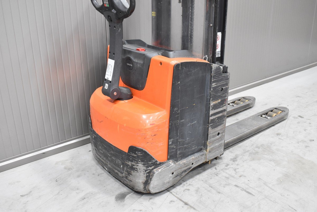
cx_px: 158
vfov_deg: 36.9
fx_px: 317
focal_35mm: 36
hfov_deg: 53.1
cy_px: 106
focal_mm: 24
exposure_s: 1/25
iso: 1600
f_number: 5
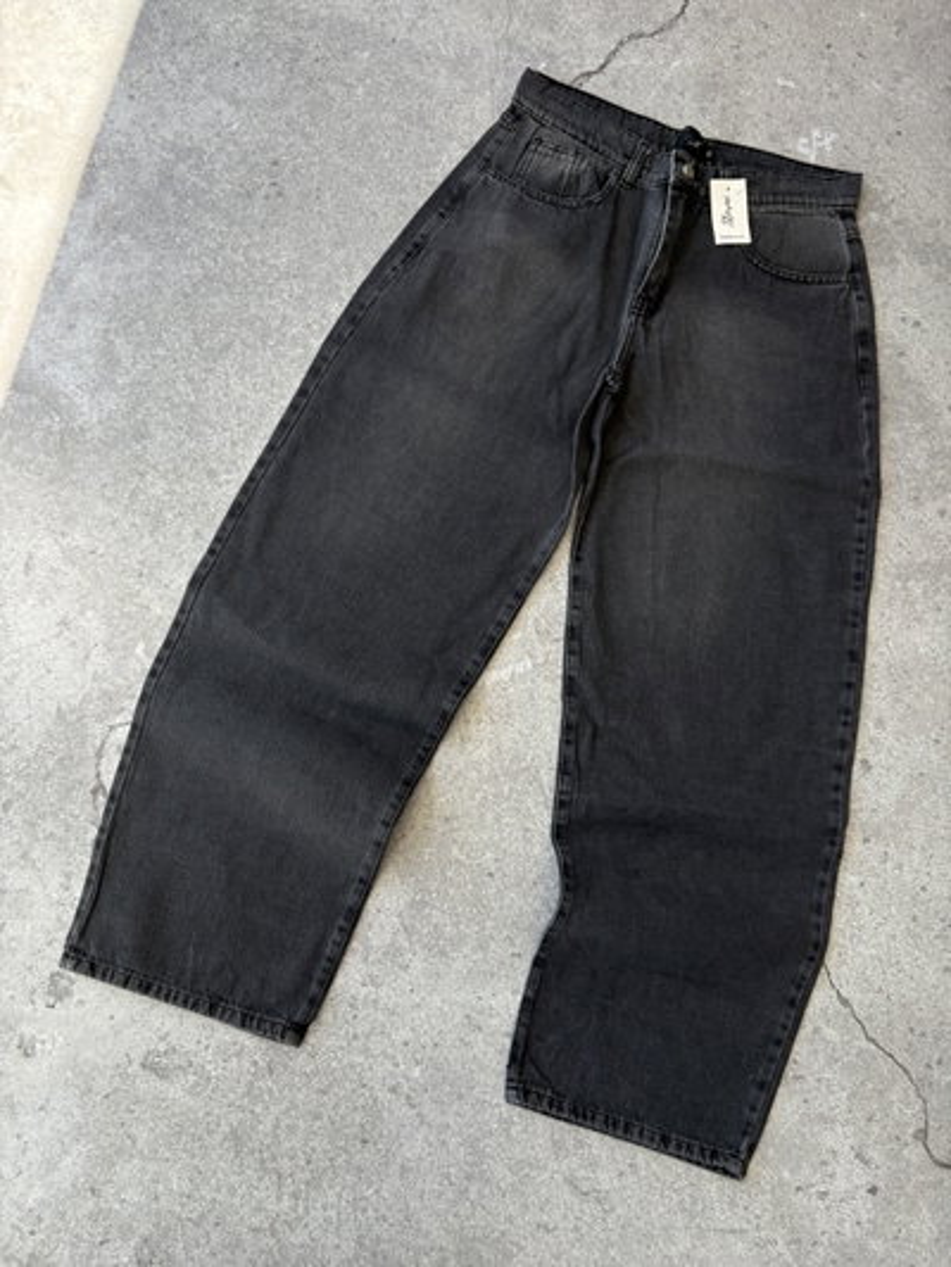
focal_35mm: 26
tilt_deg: -80.6
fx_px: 952
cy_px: 634
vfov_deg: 67.3
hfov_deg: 53.1
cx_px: 476
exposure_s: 1/782
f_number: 1.6
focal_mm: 5.96
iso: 50
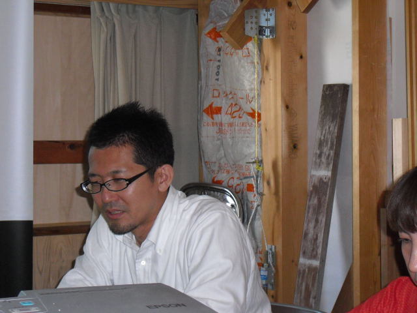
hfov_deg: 22.0
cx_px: 208
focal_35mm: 89
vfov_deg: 16.6
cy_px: 156
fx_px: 1072
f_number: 5.1
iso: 400
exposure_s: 1/60
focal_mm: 15.7
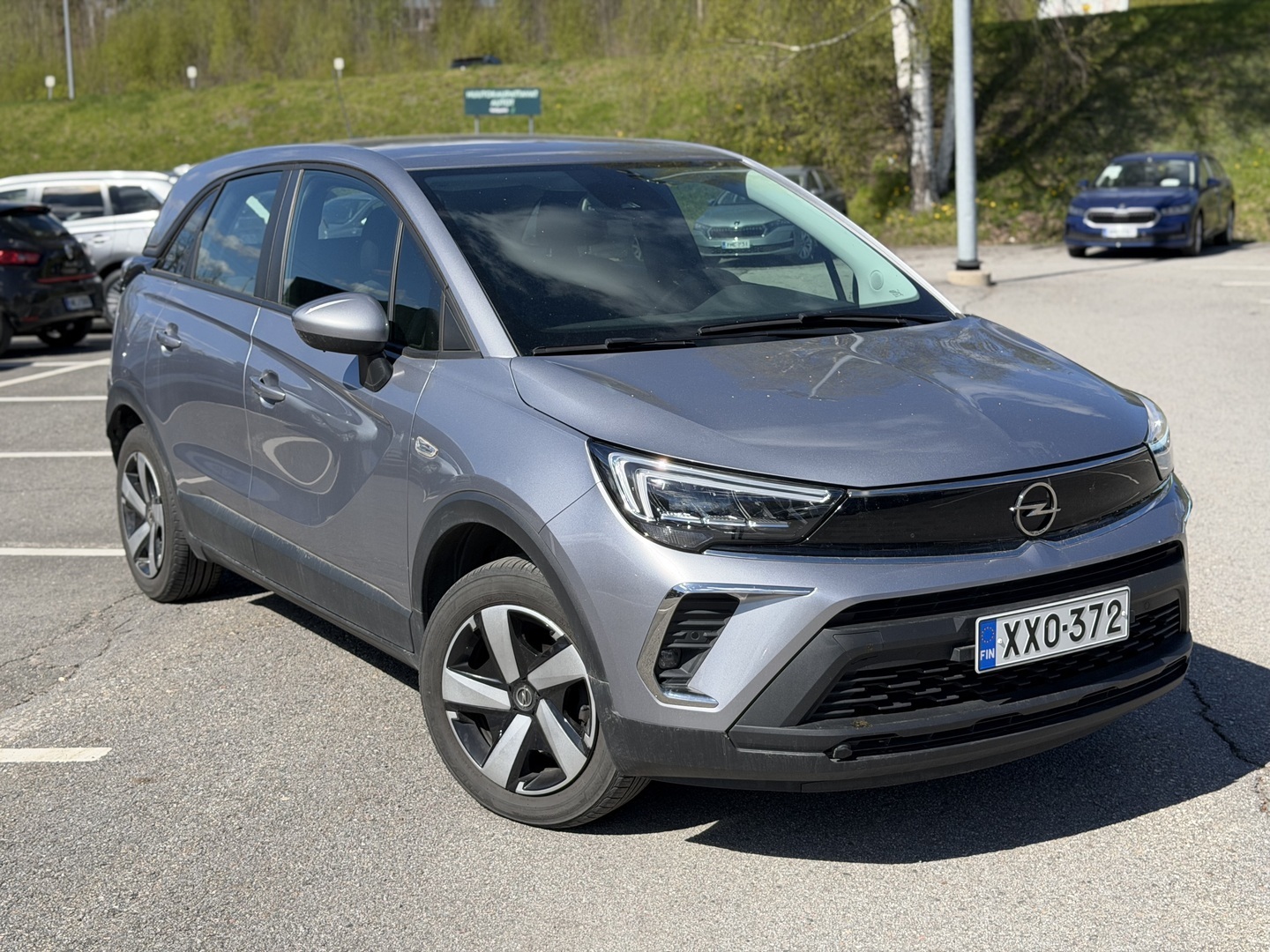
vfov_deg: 30.3
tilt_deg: -10.3
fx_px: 1761
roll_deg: +0.0
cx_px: 635
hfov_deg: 39.7
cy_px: 476
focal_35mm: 48
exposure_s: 1/4329
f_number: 1.78
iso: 80
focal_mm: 6.76
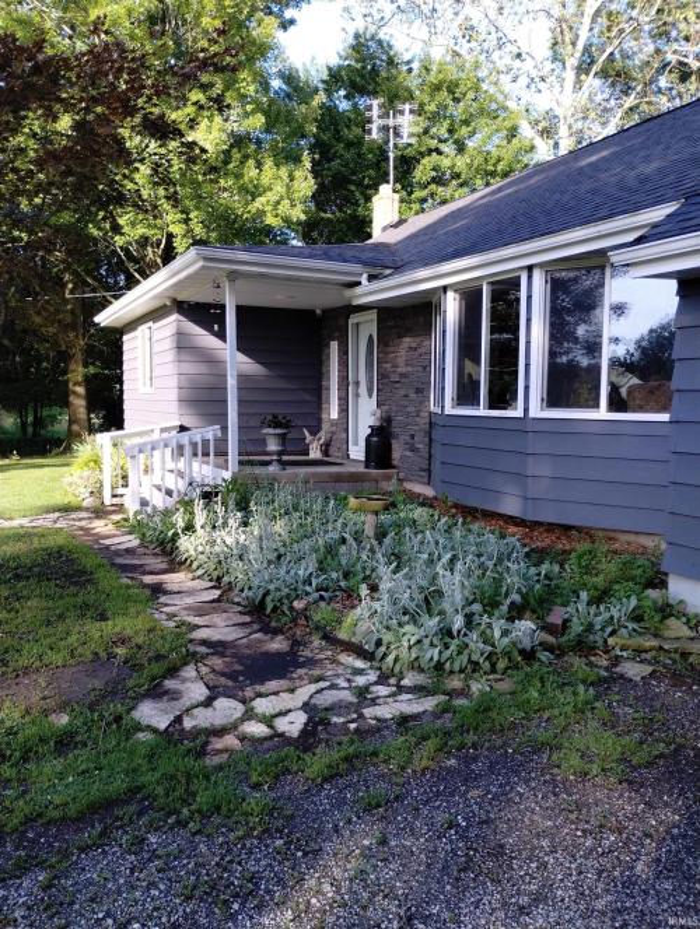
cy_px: 464
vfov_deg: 63.4
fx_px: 753
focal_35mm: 28
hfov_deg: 49.9
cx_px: 350
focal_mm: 4.27
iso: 111
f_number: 1.8
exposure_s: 1/100
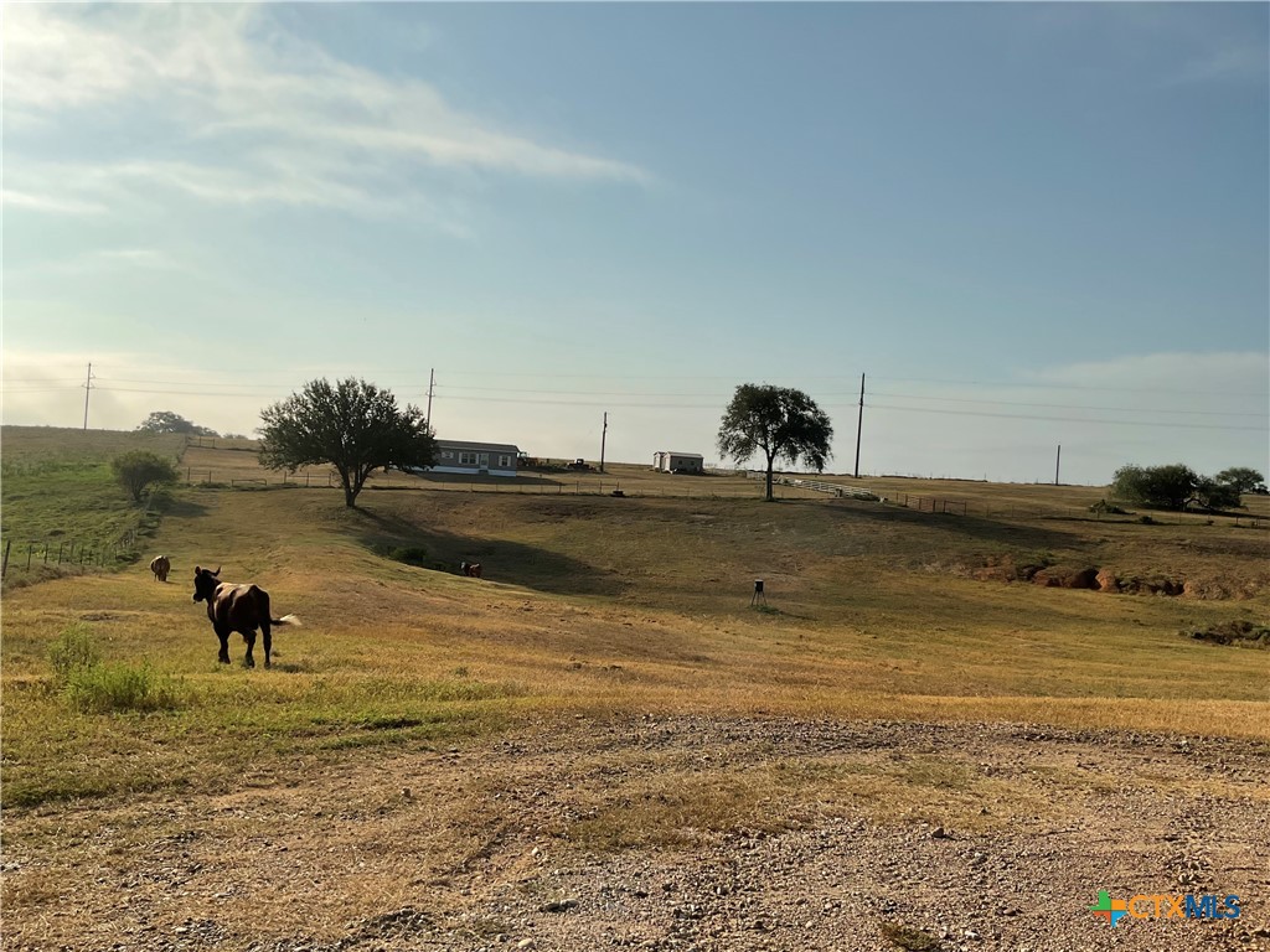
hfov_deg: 61.7
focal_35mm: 29
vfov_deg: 48.2
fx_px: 1064
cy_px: 476
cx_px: 635
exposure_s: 1/5263
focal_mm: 3
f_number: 1.8
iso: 16
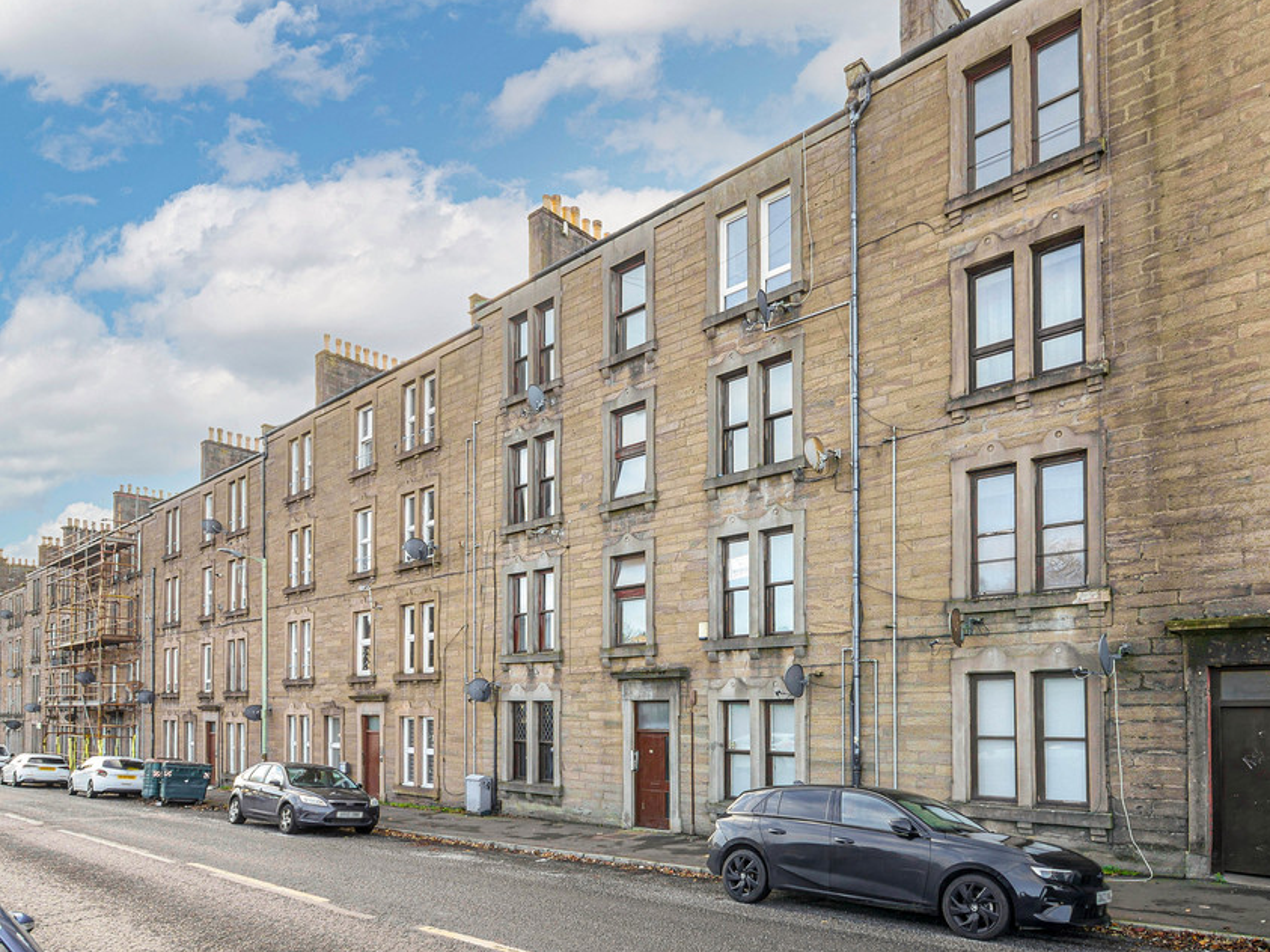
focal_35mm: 17
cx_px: 699
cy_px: 499
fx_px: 624
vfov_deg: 74.7
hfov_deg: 90.7
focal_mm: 7
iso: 200
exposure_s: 1/125
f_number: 4
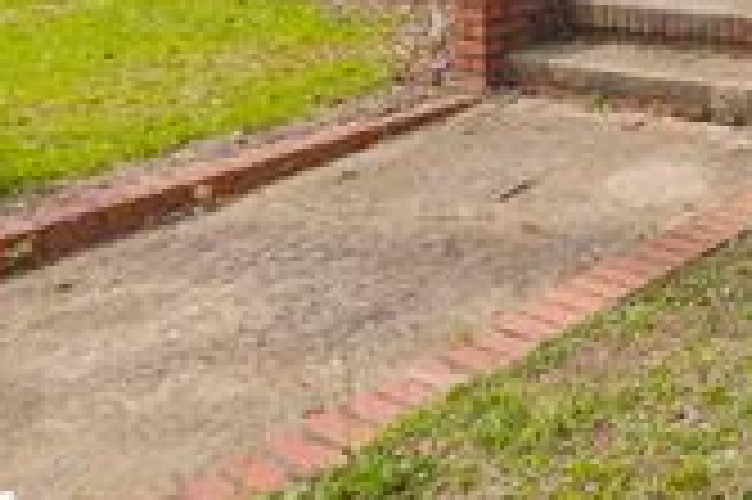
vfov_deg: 23.4
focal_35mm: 47
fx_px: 977
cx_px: 1072
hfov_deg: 29.5
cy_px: -236
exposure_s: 1/10
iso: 400
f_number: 9
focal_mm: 10.4
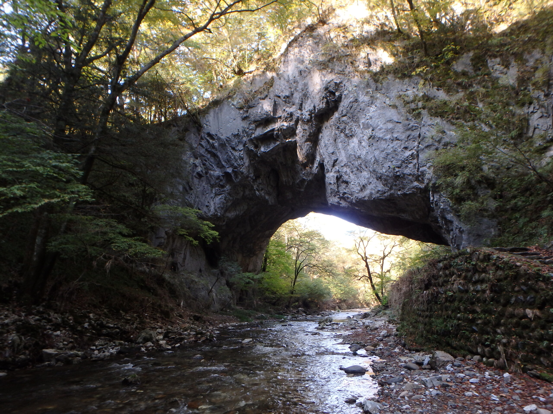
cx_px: 276
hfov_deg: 79.0
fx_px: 335
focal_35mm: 21
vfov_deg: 63.4
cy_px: 207
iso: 200
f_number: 3.5
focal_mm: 3.7
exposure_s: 1/40
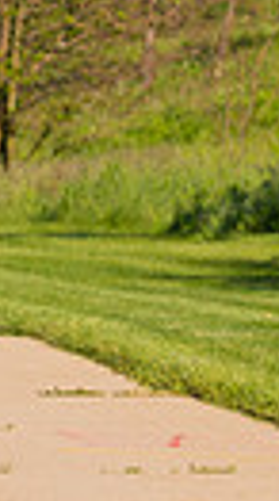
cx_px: -118
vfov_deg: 5.4
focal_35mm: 400
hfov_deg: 3.0
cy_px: 52
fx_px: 5298
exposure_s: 1/2000
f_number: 5.6
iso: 400
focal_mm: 86
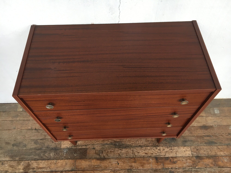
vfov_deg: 48.2
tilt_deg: -58.2
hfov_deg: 61.7
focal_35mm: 29
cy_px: 86
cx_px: 116
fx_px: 194
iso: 40
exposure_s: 1/33
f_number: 2.2
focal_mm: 4.15
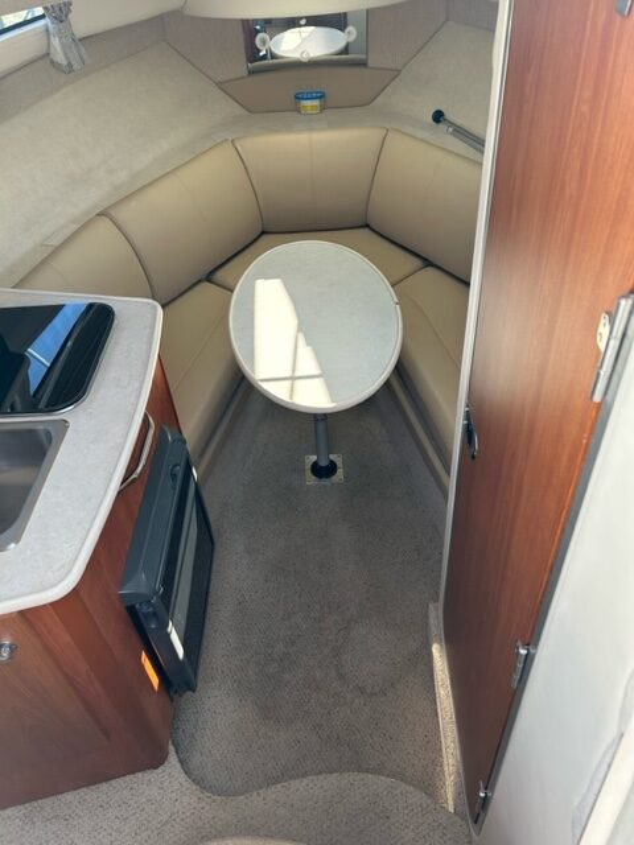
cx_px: 317
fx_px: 635
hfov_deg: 53.1
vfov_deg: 67.3
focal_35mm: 26
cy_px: 422
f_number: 1.5
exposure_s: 1/234
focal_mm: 5.7
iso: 50
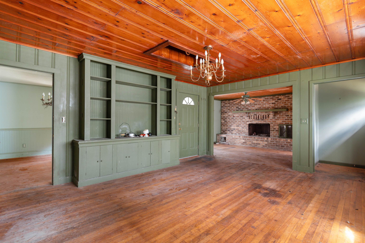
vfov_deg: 73.7
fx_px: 162
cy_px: 122
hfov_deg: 96.7
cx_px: 182
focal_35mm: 16
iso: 100
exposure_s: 1
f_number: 4.8
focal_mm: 11
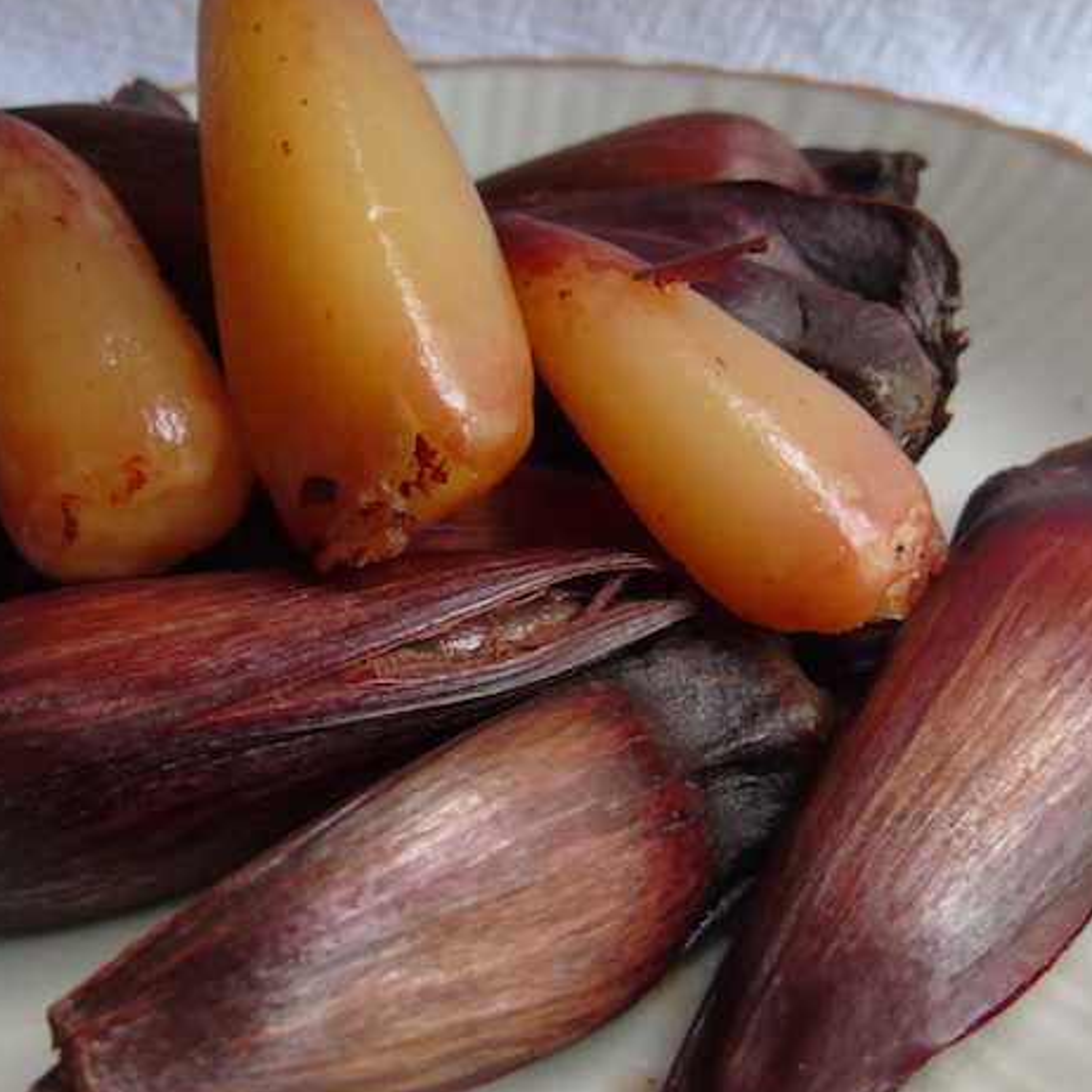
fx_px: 1749
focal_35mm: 49
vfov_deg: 34.7
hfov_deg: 34.6
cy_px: 584
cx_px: 440
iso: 250
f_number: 3.4
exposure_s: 1/30
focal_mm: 4.4
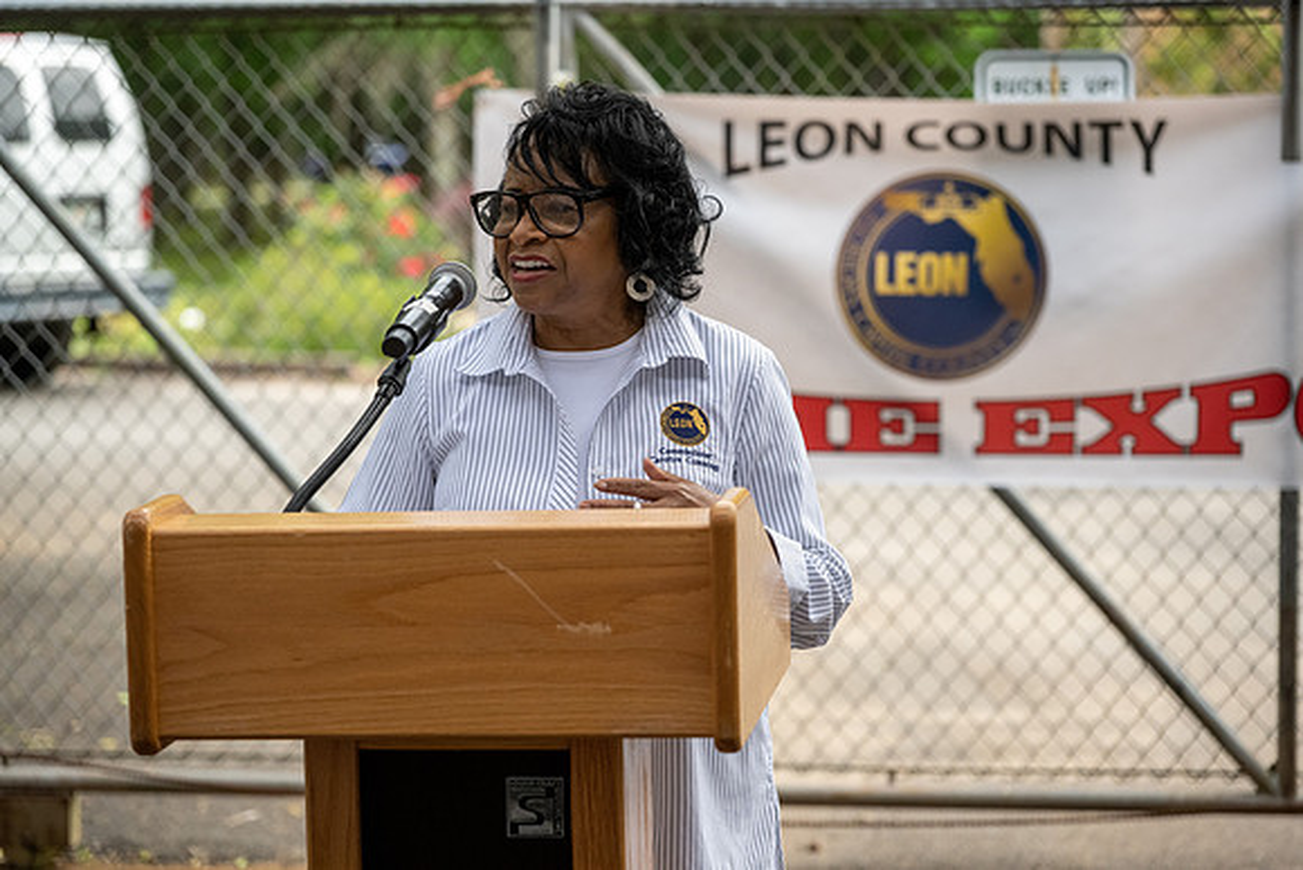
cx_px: 652
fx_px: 3656
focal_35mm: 101
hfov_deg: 20.2
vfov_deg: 13.6
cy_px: 435
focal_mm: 101
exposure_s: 1/1250
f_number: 4
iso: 2000
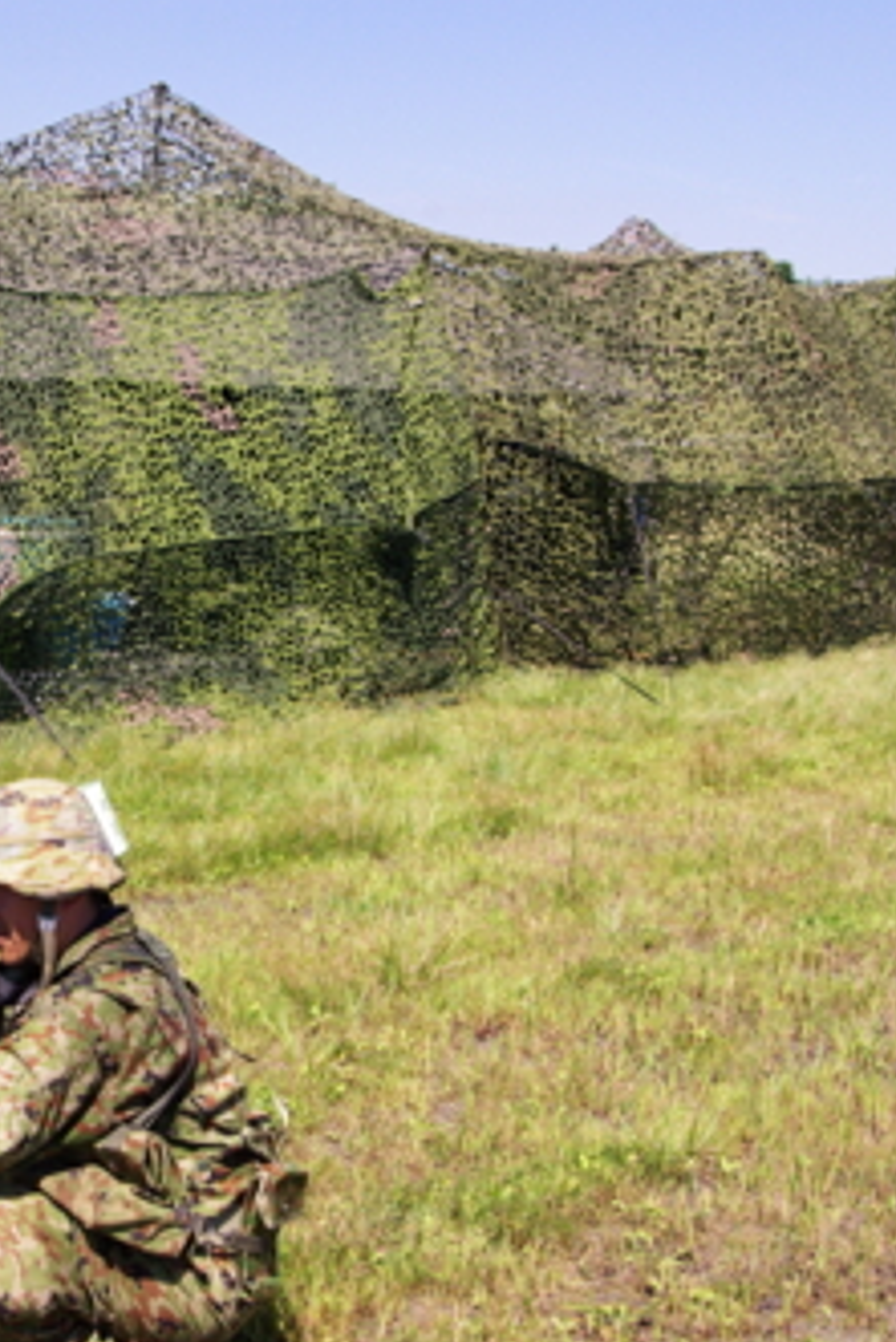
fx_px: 2200
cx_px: 28
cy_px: 671
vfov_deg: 33.9
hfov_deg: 22.3
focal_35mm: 59
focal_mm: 26
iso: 400
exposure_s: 1/350
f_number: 8
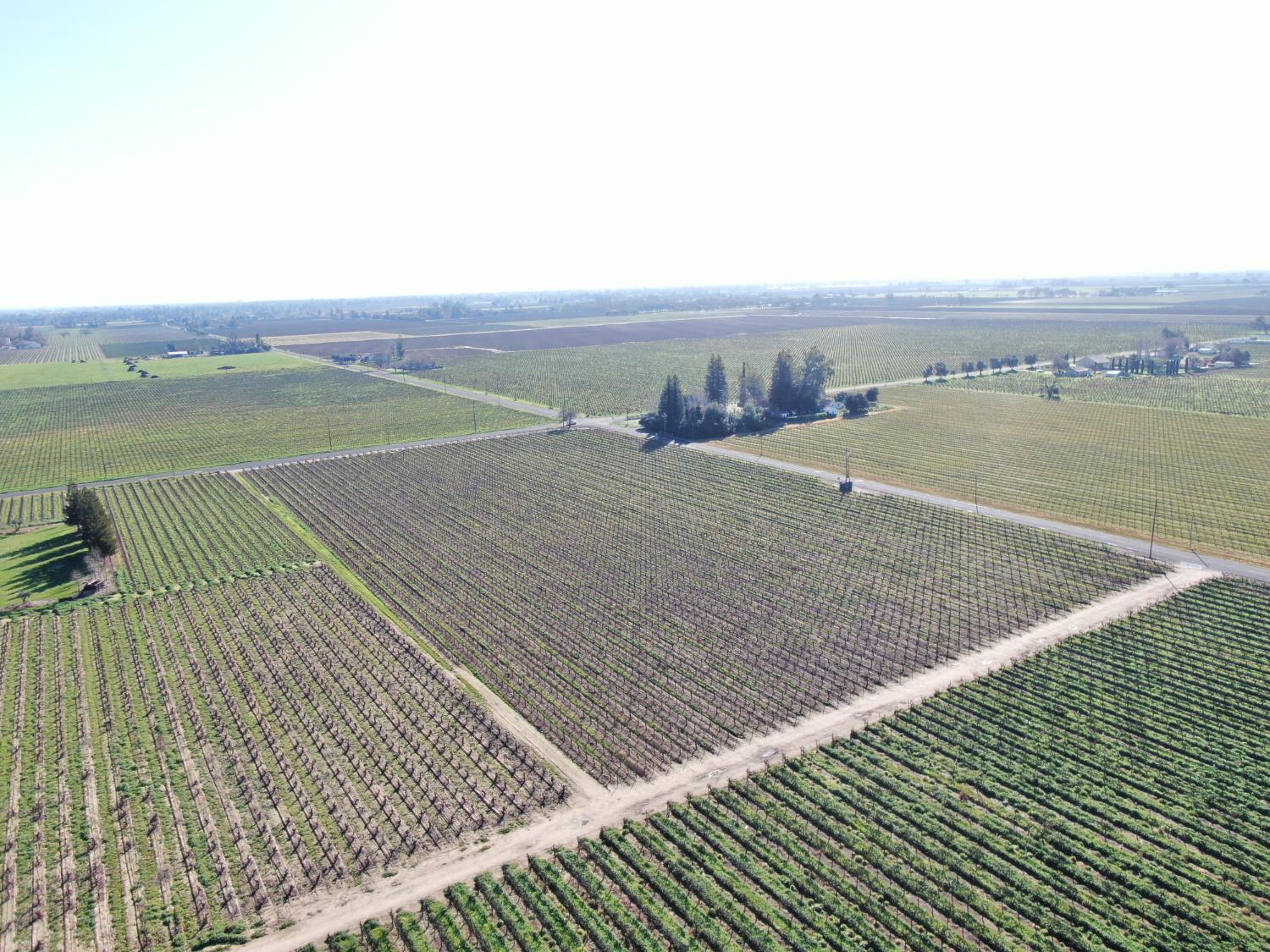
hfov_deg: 71.6
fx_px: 881
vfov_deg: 56.8
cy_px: 476
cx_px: 635
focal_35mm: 24
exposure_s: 1/640
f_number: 2.8
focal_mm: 4.39
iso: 110
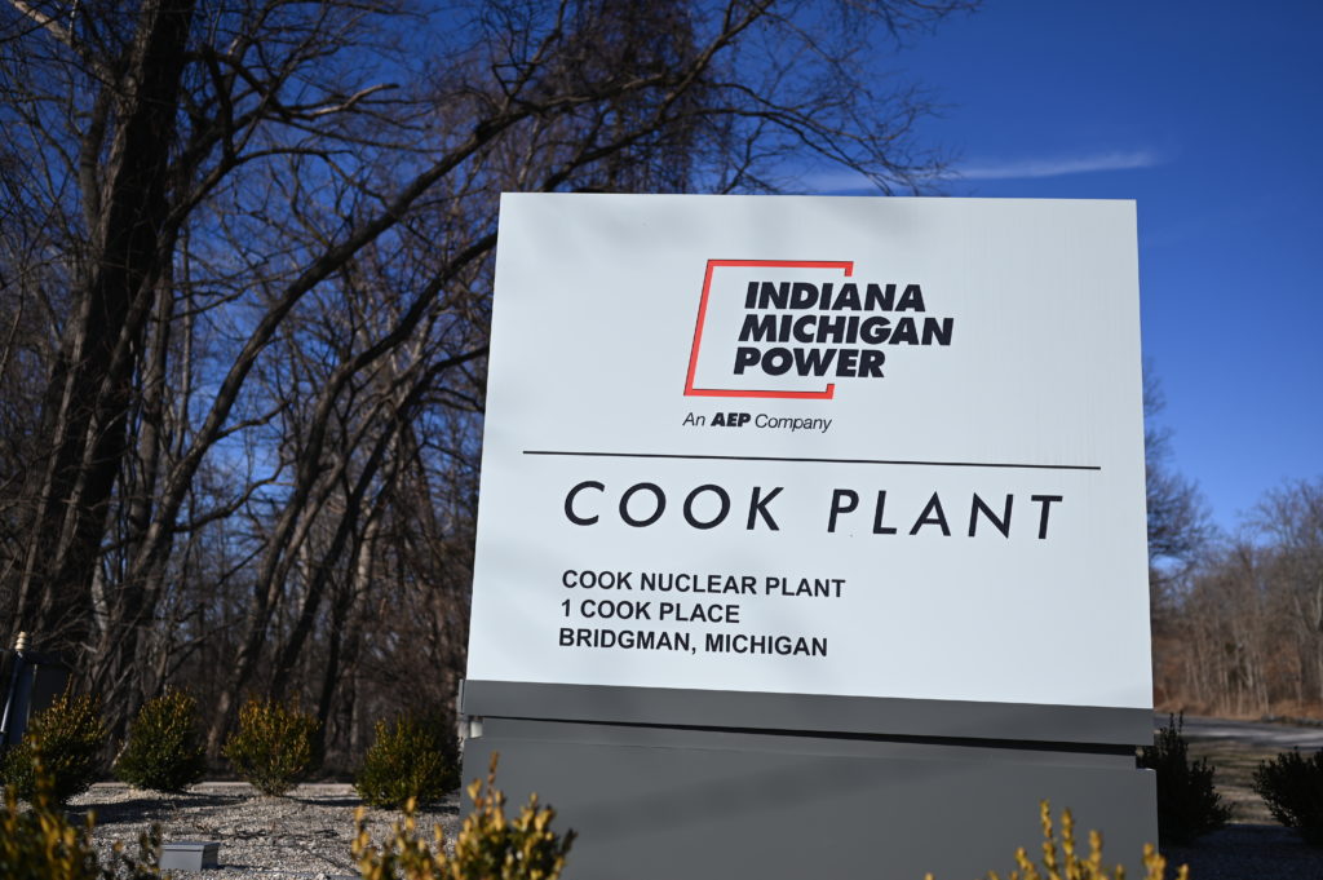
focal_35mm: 35
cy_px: 440
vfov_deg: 37.8
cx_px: 662
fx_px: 1285
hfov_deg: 54.5
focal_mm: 35
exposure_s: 1/6400
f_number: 2.2
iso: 100
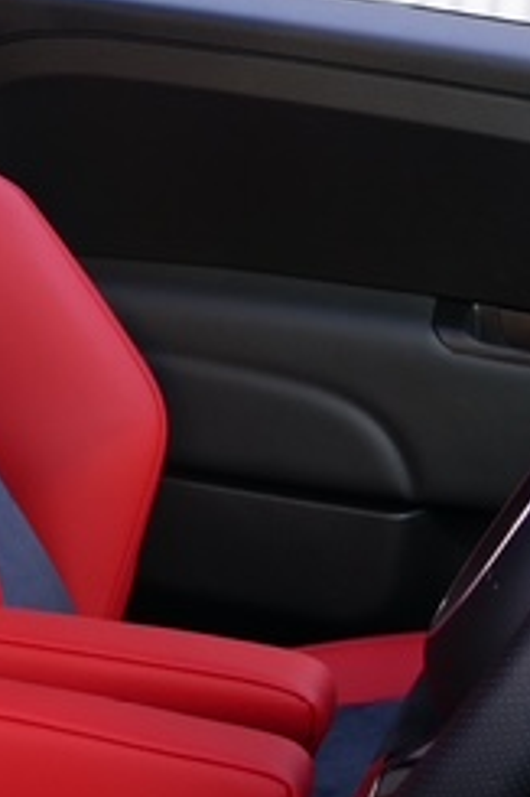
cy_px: 179
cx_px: -432
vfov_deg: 15.8
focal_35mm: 129
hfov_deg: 10.0
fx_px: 2859
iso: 400
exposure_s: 1/60
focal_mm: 33
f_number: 6.3
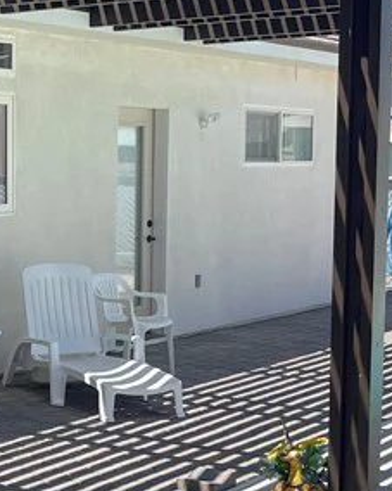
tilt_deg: -6.2
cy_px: 309
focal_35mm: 88
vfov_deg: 21.7
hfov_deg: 16.8
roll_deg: +0.5
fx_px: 1277
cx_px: -67
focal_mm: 5.1
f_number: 1.6
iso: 32
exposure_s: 1/1946
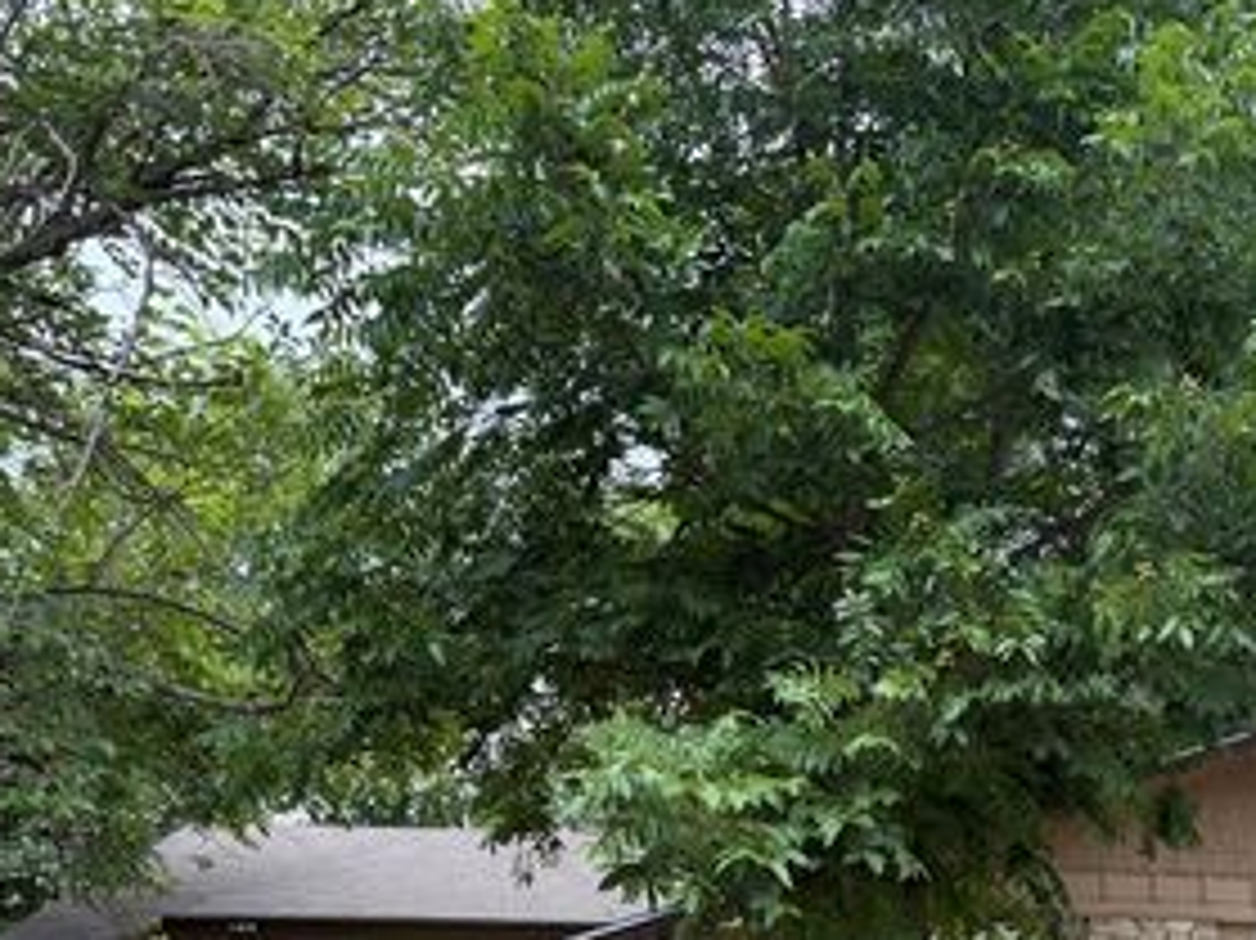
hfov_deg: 43.4
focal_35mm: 43
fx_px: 1560
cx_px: 819
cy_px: 825
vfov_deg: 32.1
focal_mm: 6.76
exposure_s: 1/1046
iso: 100
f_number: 1.78
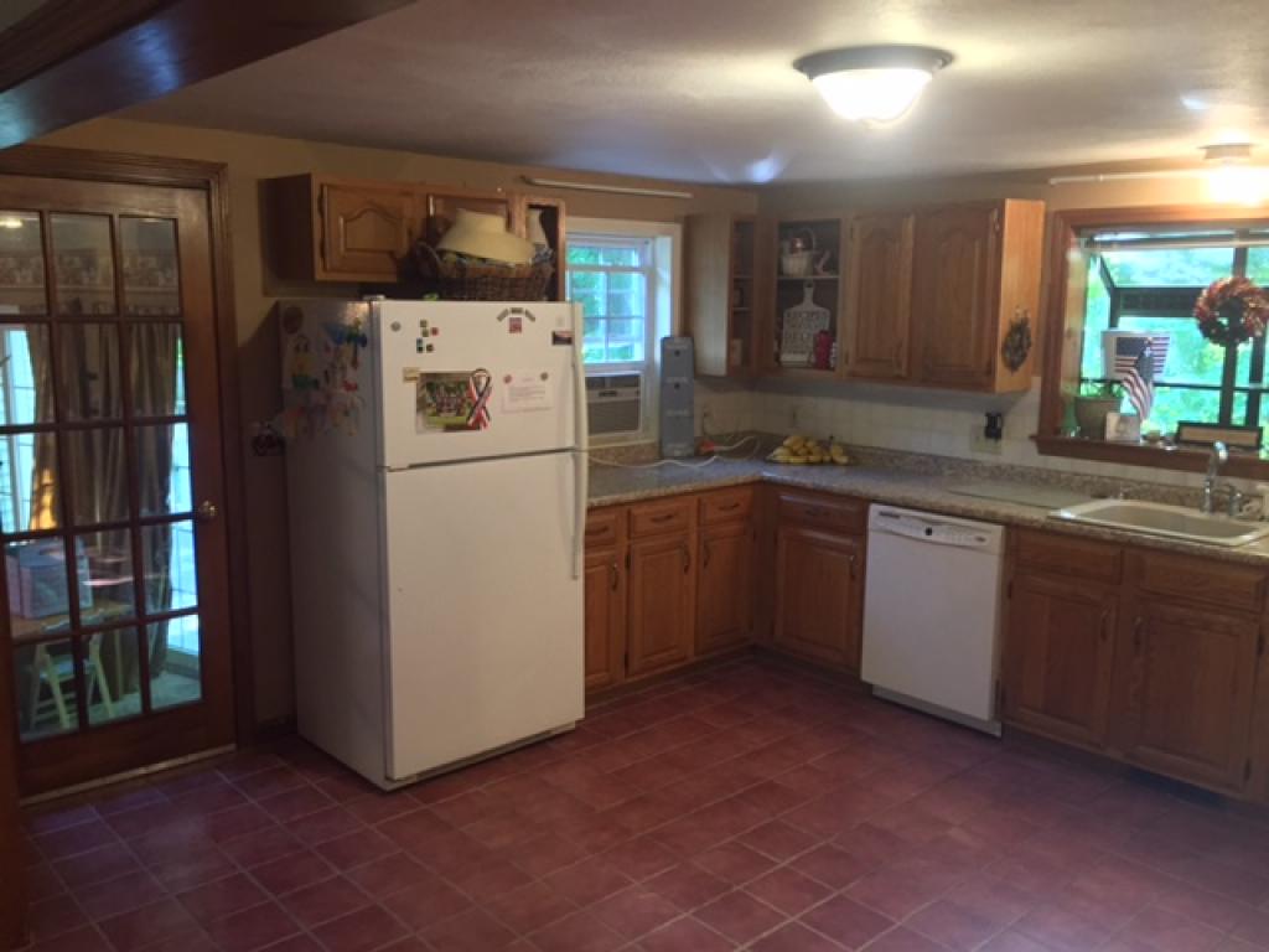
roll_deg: +0.0
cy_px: 476
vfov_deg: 48.2
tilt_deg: -8.7
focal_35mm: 29
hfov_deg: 61.7
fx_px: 1063
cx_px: 634
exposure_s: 1/20
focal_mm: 4.15
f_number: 2.2
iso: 250
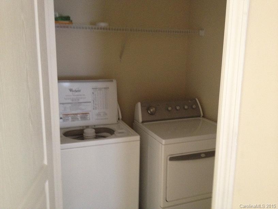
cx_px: 139
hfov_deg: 52.6
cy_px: 104
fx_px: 281
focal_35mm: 35
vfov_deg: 40.7
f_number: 2.4
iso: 320
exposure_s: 1/20
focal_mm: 4.28
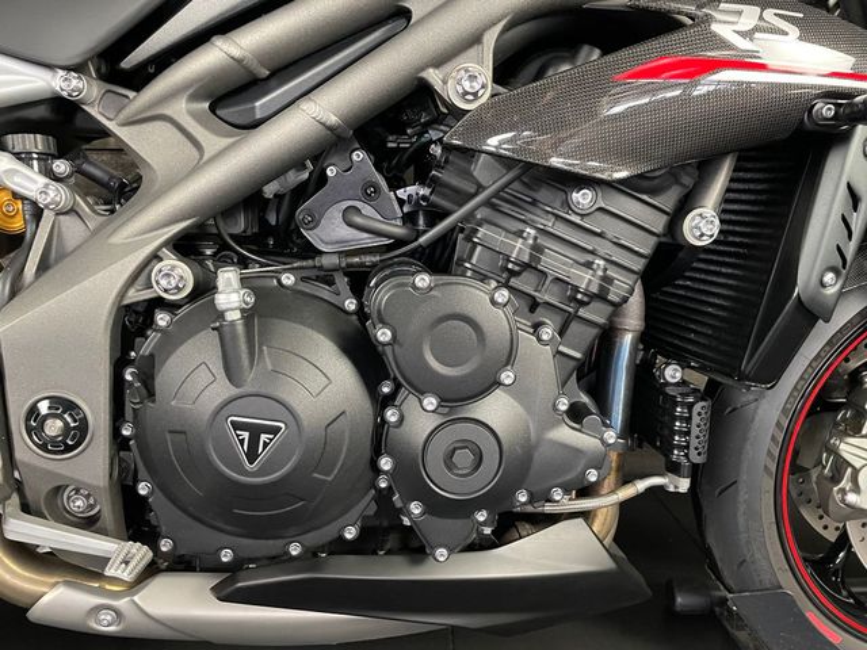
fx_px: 651
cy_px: 325
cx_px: 434
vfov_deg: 53.1
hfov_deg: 67.3
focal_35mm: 26
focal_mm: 4.2
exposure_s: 1/50
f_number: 1.6
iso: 500
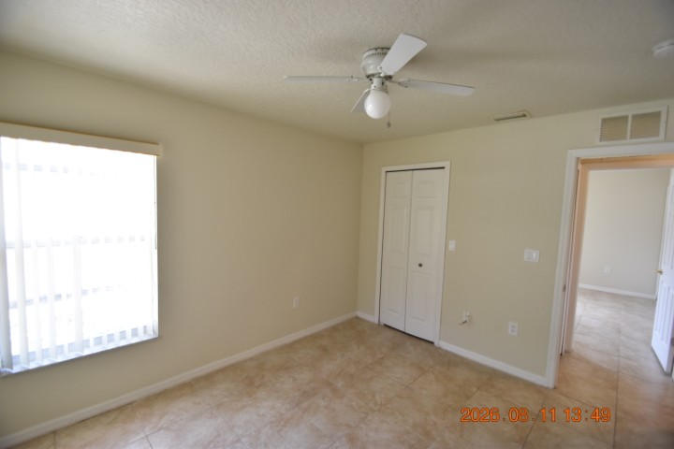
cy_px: 224
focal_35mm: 15
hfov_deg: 100.4
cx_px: 337
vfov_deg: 77.3
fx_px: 281
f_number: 3.5
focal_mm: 10
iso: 800
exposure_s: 1/125
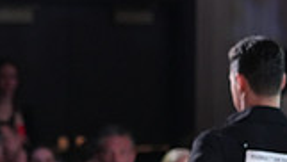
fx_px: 2956
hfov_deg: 5.5
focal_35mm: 388
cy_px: 257
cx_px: -155
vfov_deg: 3.1
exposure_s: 1/400
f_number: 4
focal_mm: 103
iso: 5000
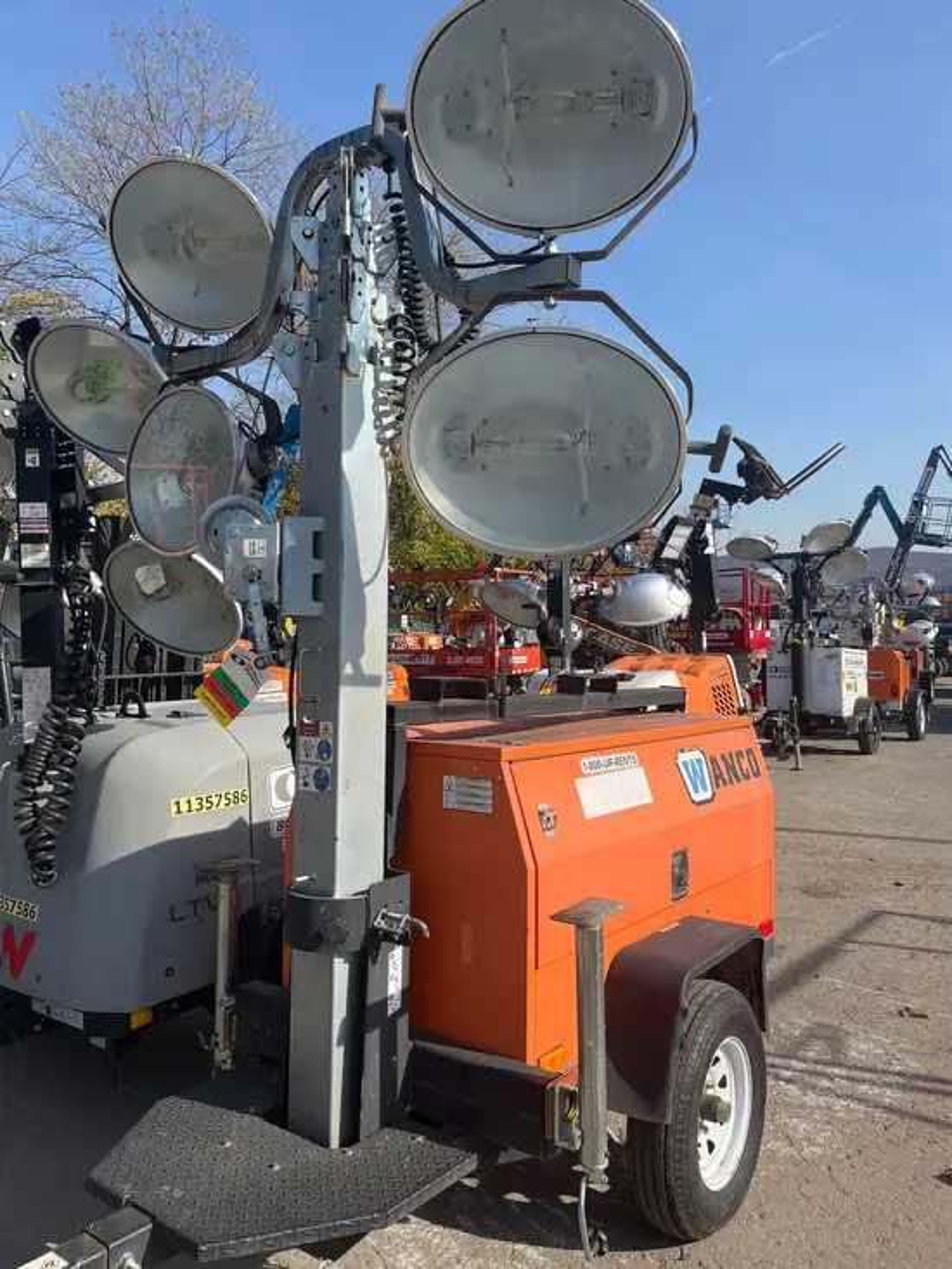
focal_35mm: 26
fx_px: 953
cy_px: 634
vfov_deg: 67.3
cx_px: 476
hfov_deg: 53.1
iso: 50
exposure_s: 1/3215
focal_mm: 5.1
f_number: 1.6
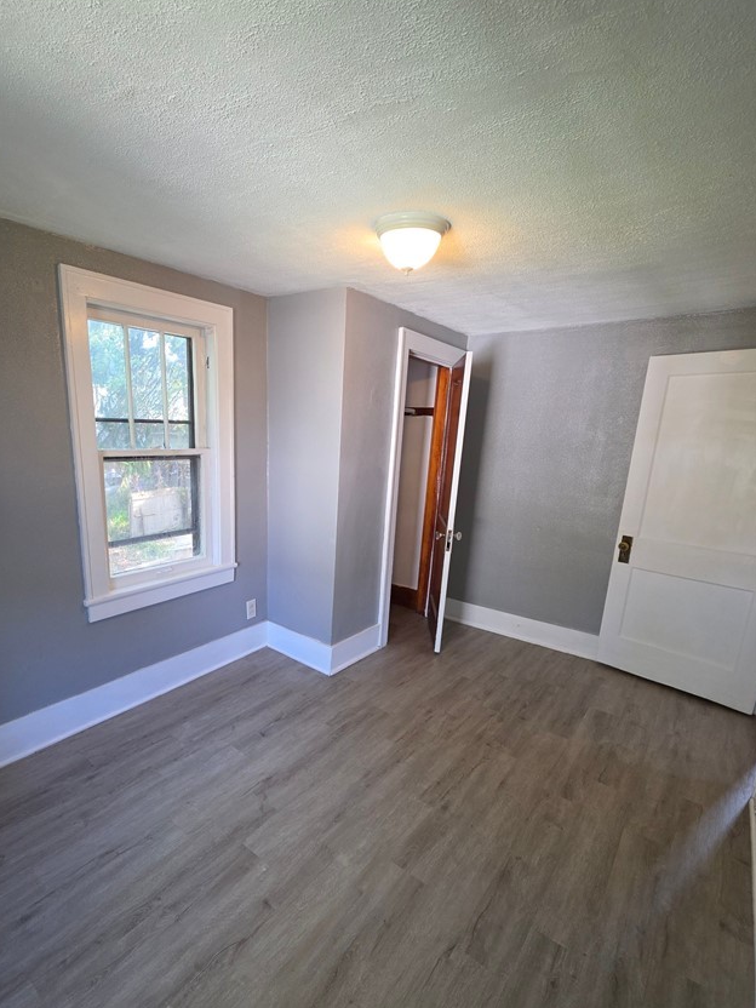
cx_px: 298
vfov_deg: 94.3
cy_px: 545
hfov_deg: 77.1
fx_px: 466
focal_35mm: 16
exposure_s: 1/120
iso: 250
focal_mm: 2.2
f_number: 1.9
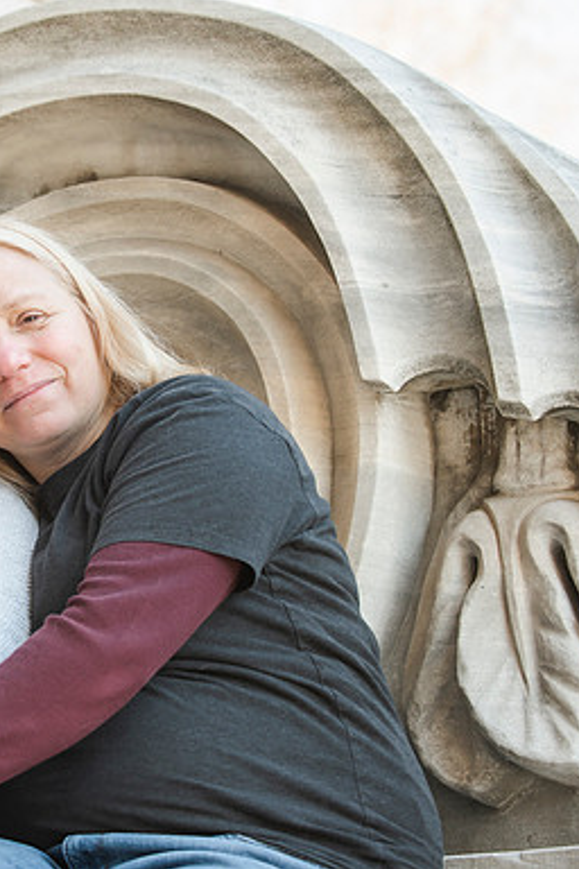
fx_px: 2919
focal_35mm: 121
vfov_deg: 16.9
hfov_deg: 11.2
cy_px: 433
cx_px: -18
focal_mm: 80
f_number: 4
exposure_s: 1/500
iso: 400
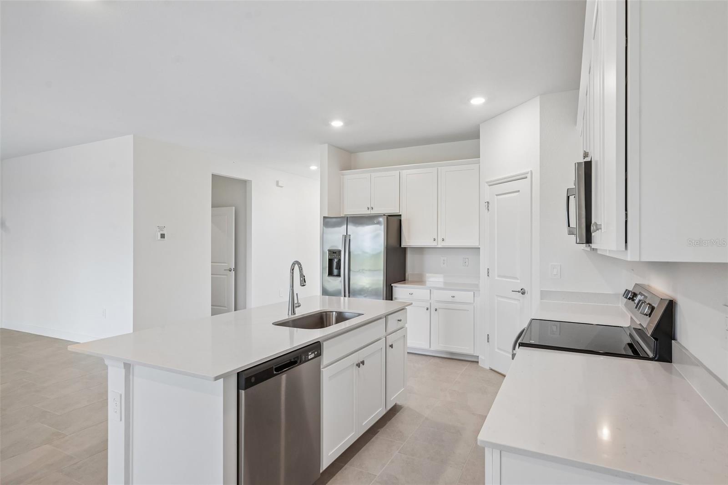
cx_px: 364
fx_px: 404
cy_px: 242
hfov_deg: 84.0
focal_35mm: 20
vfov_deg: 61.9
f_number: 8
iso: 400
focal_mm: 20
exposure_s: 1/20
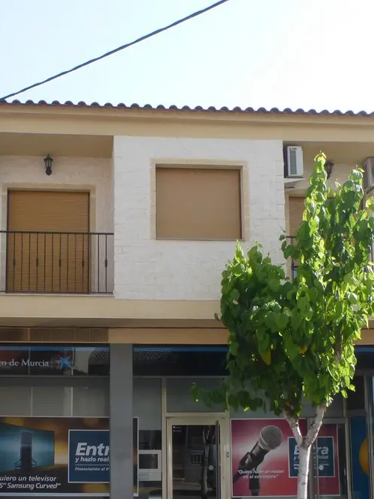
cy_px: 358
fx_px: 692
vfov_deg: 38.9
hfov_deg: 29.9
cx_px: 109
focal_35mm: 48
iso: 100
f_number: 4
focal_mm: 4.3
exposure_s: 1/320
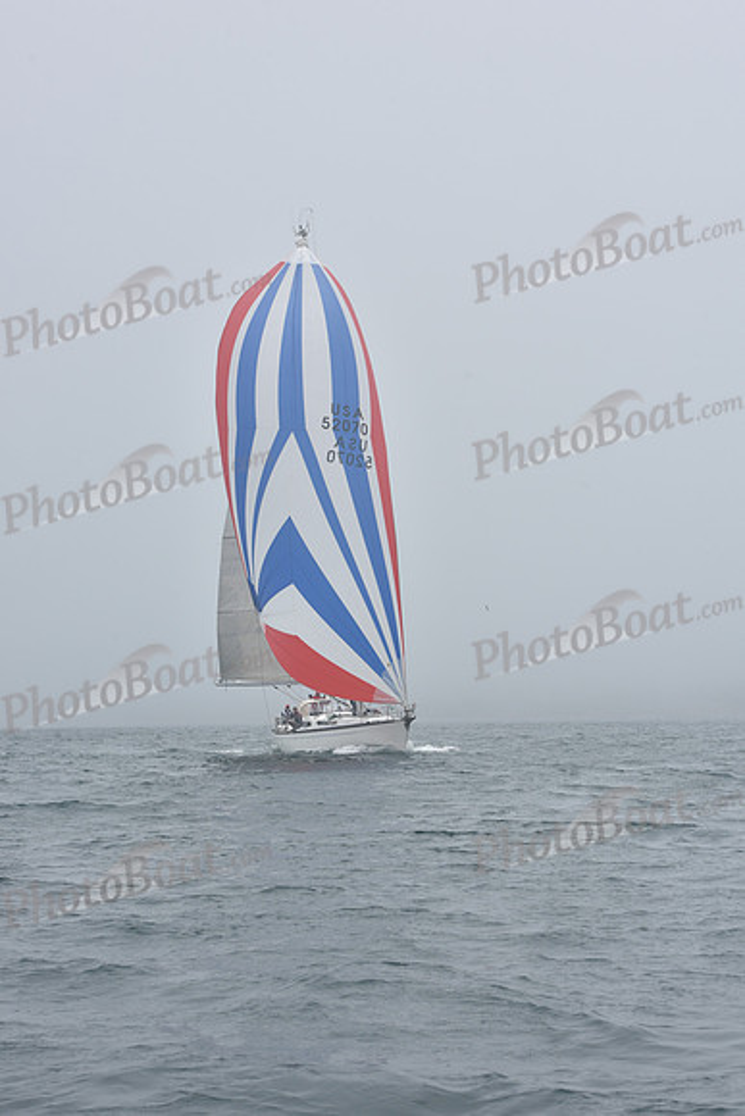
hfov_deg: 16.7
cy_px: 558
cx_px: 372
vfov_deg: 24.8
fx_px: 2544
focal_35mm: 82
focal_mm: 82
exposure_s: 1/800
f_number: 11
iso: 250
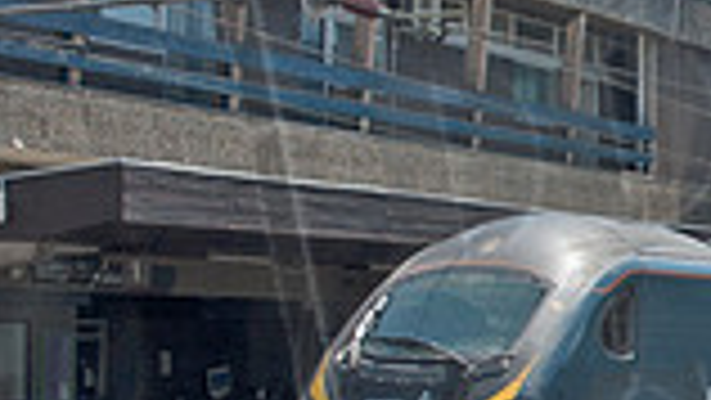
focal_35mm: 138
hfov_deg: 15.0
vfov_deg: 8.8
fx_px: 2603
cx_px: 864
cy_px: 231
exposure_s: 1/320
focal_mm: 24
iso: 200
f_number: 9
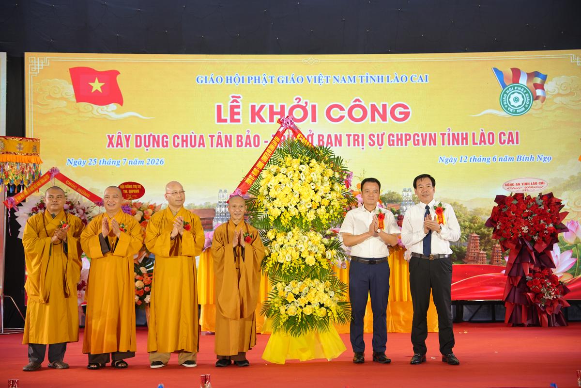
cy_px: 194
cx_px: 290
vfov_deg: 24.6
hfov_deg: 36.2
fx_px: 888
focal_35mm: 55
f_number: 2.8
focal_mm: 55
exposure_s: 1/160
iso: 200
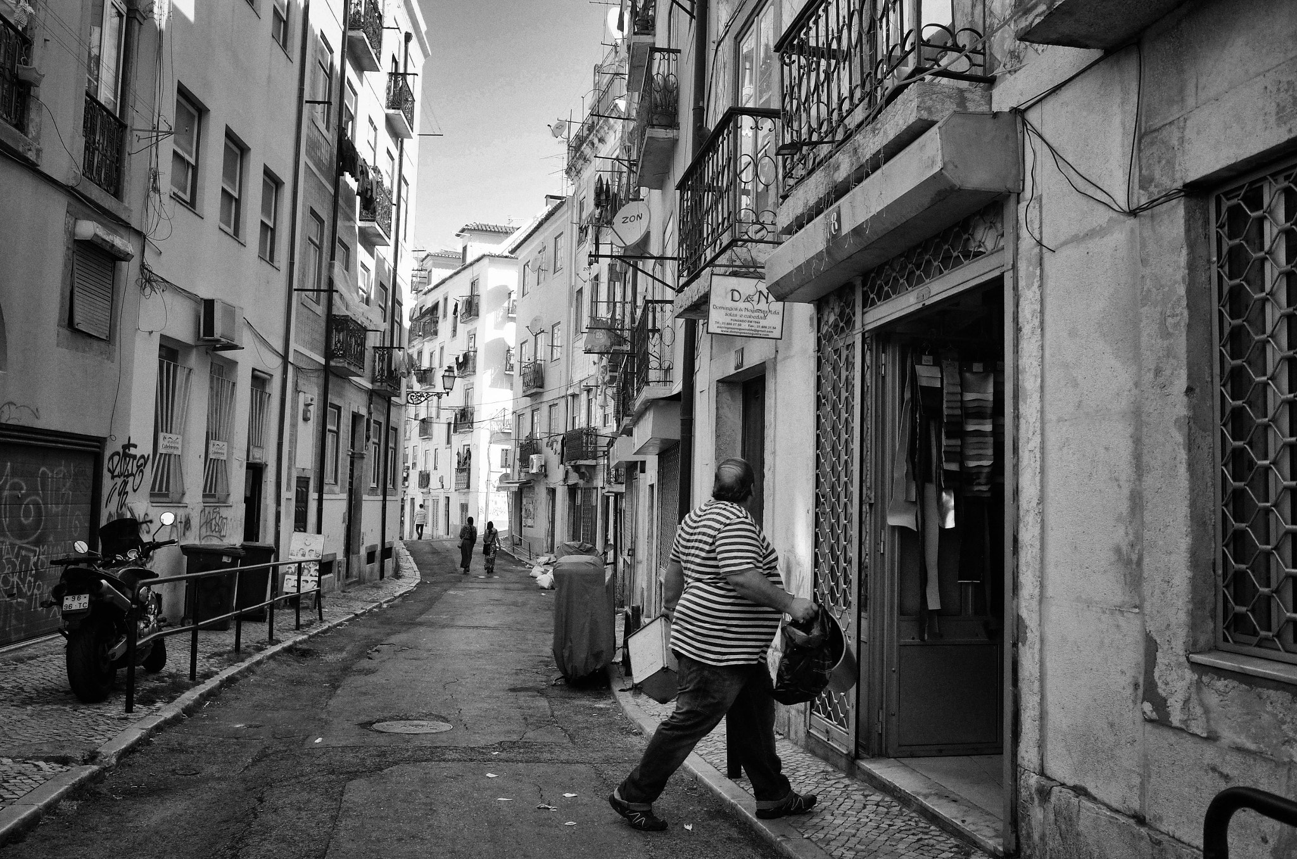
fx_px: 1007
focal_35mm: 28
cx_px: 648
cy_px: 430
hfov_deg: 65.6
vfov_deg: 46.2
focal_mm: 18.3
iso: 800
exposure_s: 1/500
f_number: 4
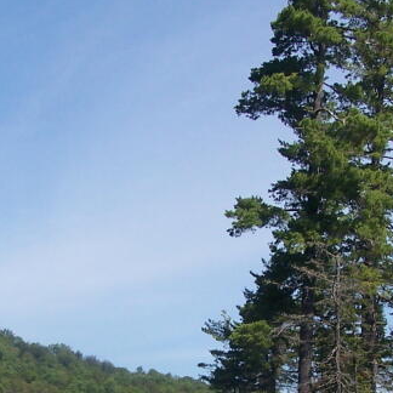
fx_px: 1362
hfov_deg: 16.4
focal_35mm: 106
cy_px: 325
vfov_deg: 16.3
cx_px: 211
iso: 100
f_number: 4
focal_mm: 6.3
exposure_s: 1/1000
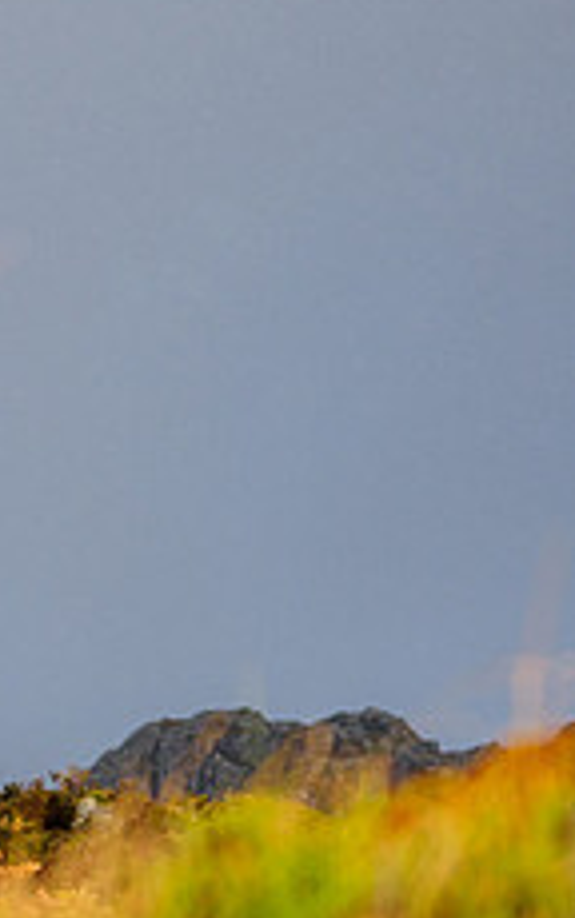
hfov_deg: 1.3
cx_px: -571
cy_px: 170
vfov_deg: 2.1
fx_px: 24967
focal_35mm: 997
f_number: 5.9
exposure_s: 1/400
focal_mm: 186
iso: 200
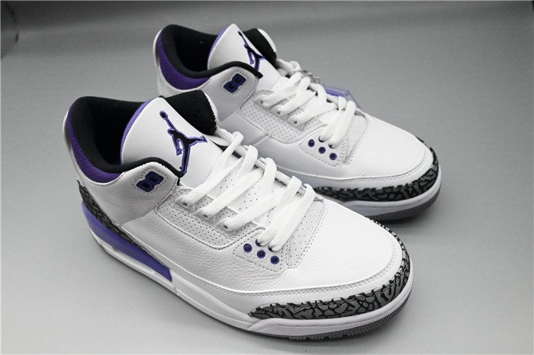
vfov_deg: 43.6
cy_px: 178
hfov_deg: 62.0
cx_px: 267
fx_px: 445
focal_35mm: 30
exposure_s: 1/8000
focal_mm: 30
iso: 14400
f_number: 6.3
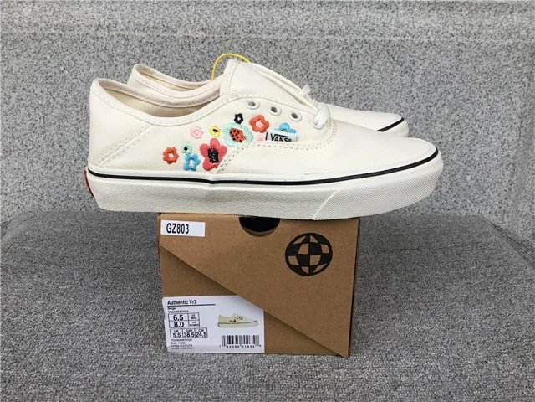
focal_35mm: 31
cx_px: 268
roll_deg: -0.7
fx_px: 479
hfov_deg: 58.4
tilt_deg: -19.2
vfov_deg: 45.4
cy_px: 201
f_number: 2.4
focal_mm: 3.3
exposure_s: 1/111
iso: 25
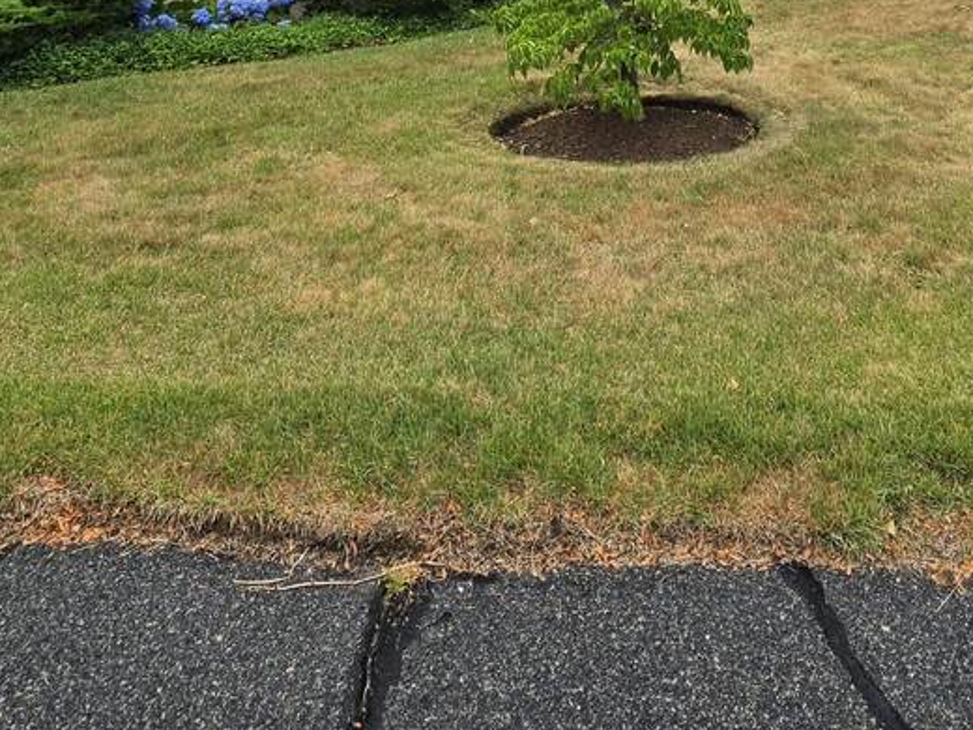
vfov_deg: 35.8
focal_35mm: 32
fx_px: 899
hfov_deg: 55.0
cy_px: -118
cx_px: 685
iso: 32
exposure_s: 1/603
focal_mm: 2.2
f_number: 1.9
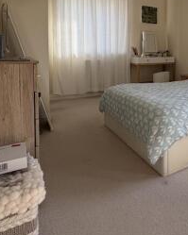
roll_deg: -1.4
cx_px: 189
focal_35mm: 32
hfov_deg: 40.0
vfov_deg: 53.4
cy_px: 62
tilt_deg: -1.2
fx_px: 223
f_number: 2.2
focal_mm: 2.22
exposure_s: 1/163
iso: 40
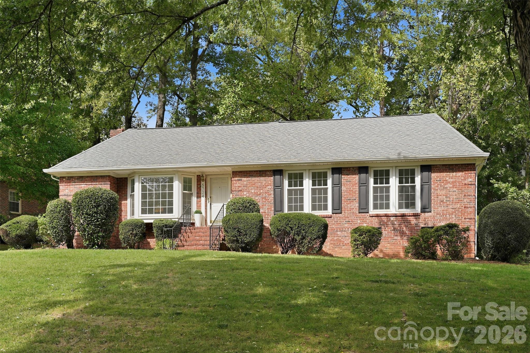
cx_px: 265
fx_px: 618
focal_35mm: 42
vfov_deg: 31.9
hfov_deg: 46.4
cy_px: 176
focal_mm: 42
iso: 100
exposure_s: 1/320
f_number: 5.6
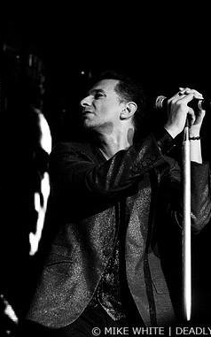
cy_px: 168
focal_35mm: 121
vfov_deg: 17.2
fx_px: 1114
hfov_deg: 10.8
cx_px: 31
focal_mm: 52
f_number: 4
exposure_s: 1/320
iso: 800
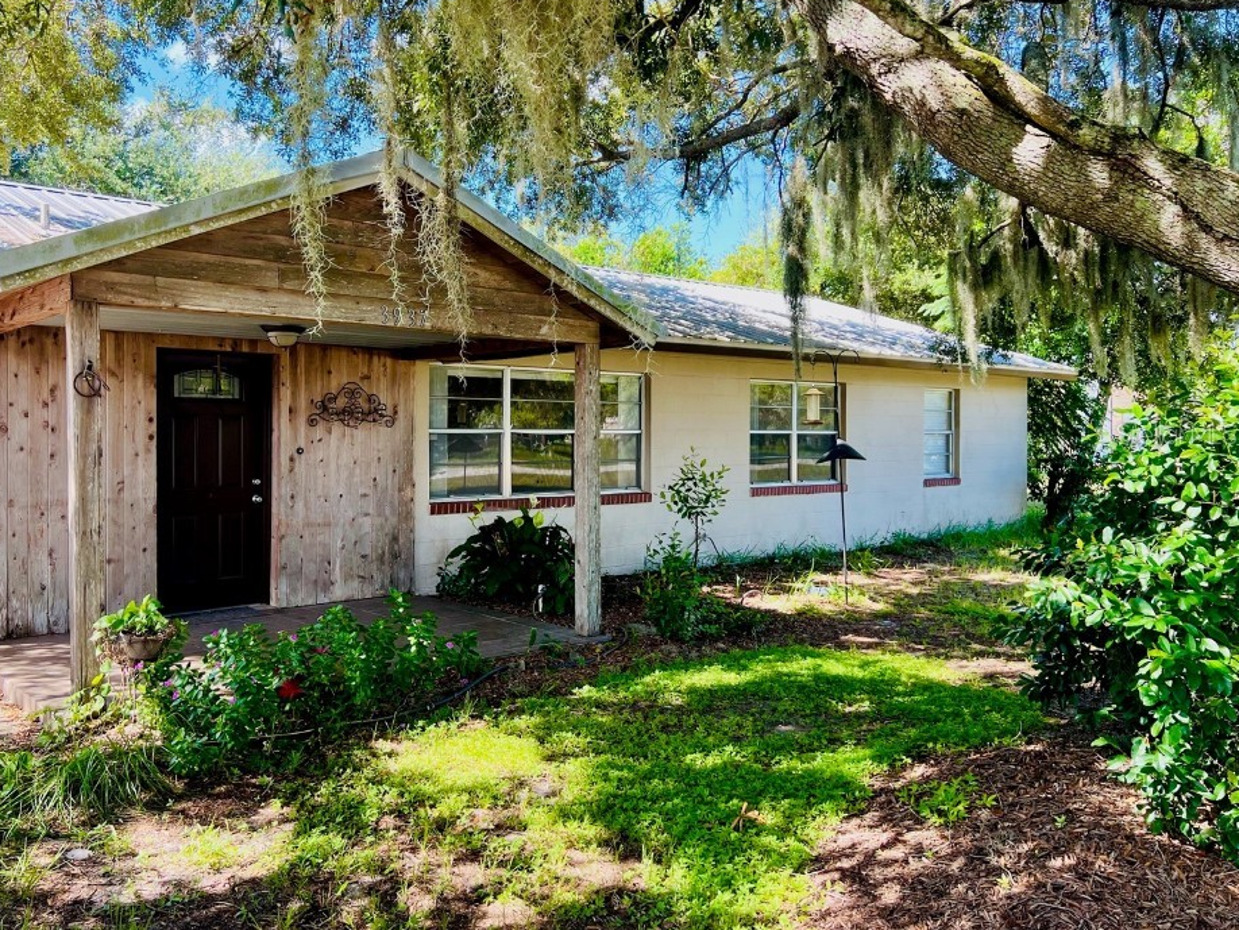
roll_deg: -0.3
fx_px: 1038
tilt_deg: -0.3
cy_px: 433
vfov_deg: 48.2
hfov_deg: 61.5
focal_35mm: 29
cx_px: 552
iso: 50
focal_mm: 5.7
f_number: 1.5
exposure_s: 1/374
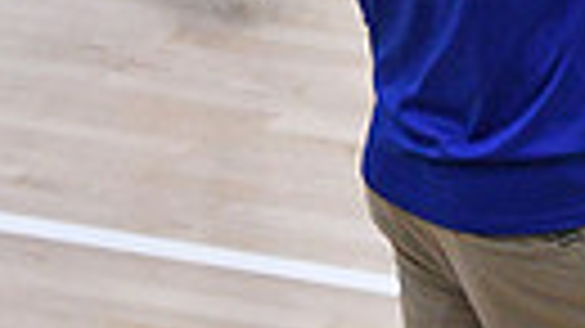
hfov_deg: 3.1
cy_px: -917
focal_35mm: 702
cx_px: 142
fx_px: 10885
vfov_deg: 1.7
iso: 6400
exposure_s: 1/1250
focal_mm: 100
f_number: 3.2
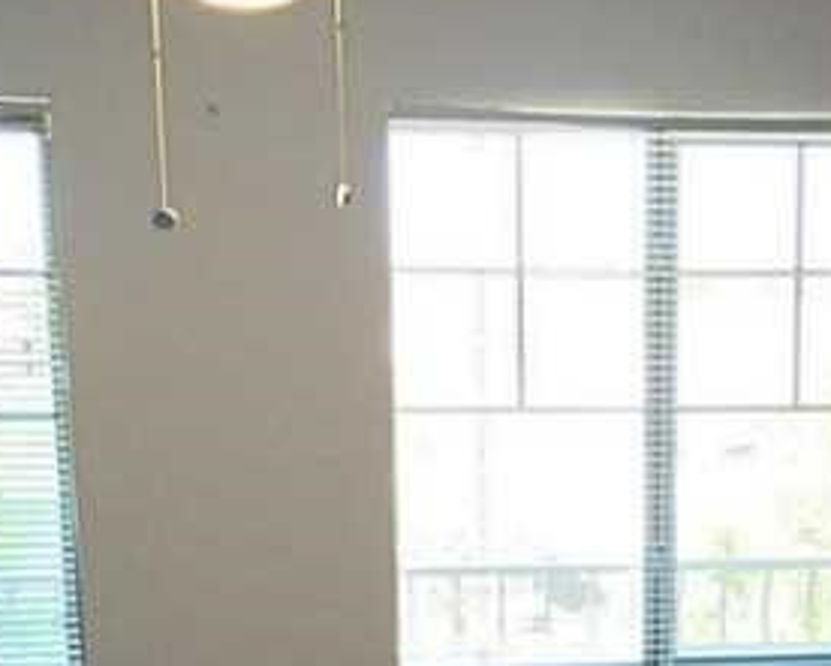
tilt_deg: -12.3
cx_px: 629
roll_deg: -1.5
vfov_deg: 17.7
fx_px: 2017
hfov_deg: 23.0
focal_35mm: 82
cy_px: 823
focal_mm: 4.15
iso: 80
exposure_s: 1/30
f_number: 2.2
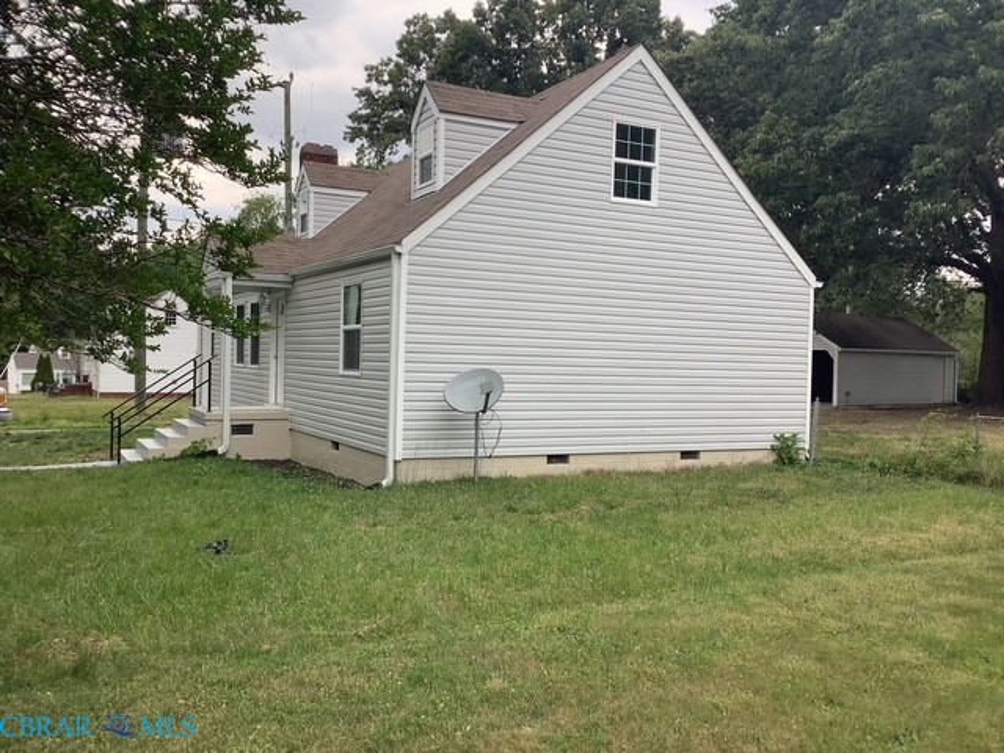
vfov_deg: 45.4
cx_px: 502
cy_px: 376
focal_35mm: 31
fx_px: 899
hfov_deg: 58.4
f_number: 2.4
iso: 25
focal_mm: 3.3
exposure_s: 1/283
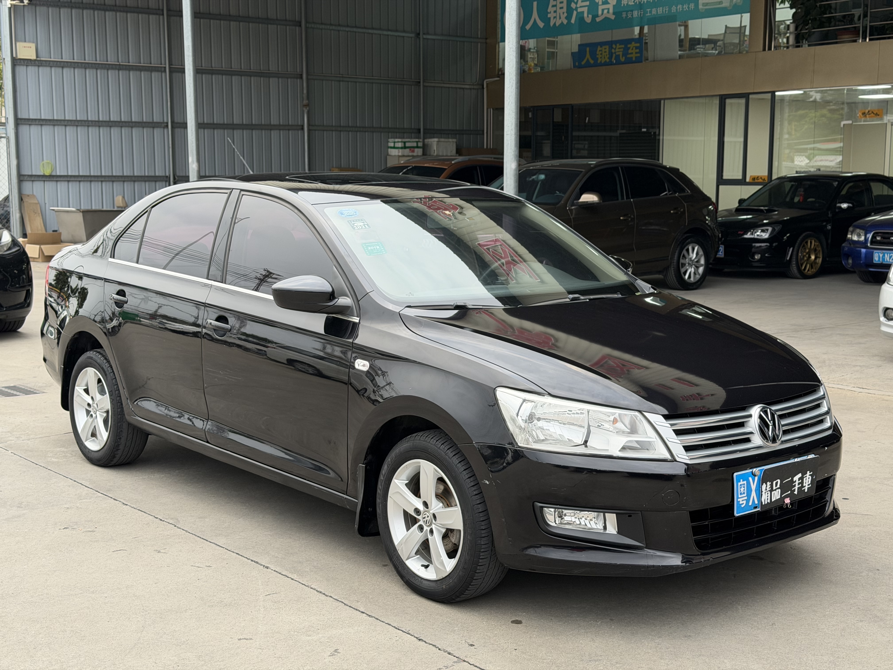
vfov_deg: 30.3
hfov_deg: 39.7
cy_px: 335
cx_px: 446
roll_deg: +0.4
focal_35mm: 48
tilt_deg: -7.8
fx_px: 1238
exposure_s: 1/121
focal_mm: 6.76
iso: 50
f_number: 1.78
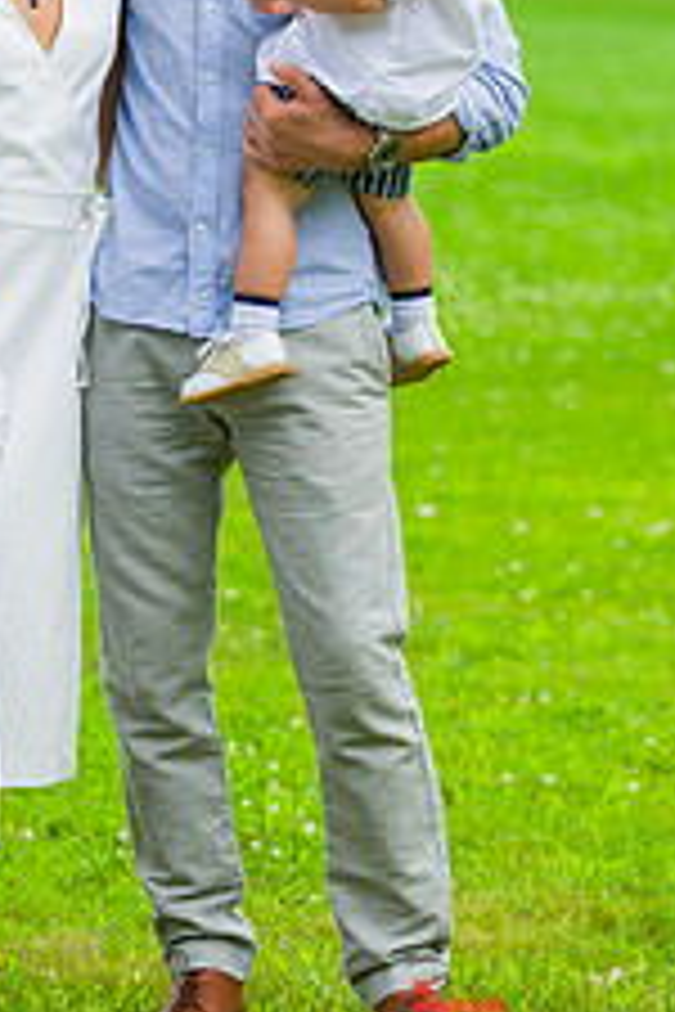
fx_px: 5906
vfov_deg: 9.8
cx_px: 54
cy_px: 198
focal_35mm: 210
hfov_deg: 6.5
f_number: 4
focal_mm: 105
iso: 200
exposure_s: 1/500
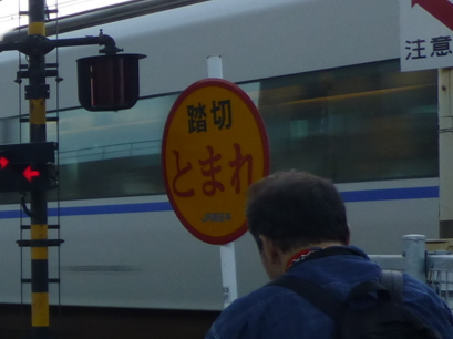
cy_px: 236
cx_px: -257
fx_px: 1229
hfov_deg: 18.2
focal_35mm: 94
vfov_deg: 15.7
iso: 100
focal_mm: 4.3
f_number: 3.3
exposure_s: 1/80
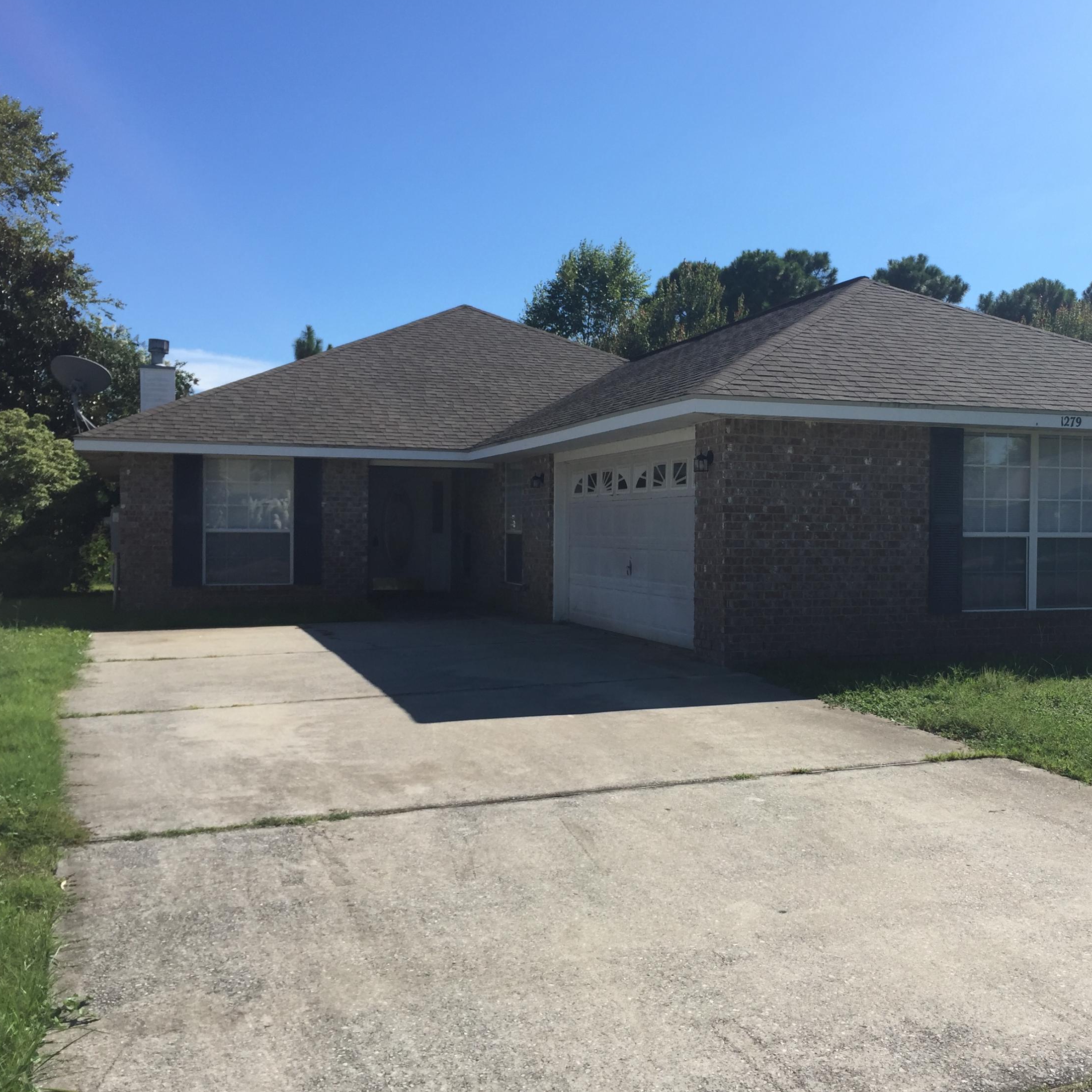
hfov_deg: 46.8
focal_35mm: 35
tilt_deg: -0.8
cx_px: 684
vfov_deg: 47.2
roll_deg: -1.1
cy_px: 552
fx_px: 1249
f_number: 2.2
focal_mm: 4.15
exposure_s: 1/1721
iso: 32
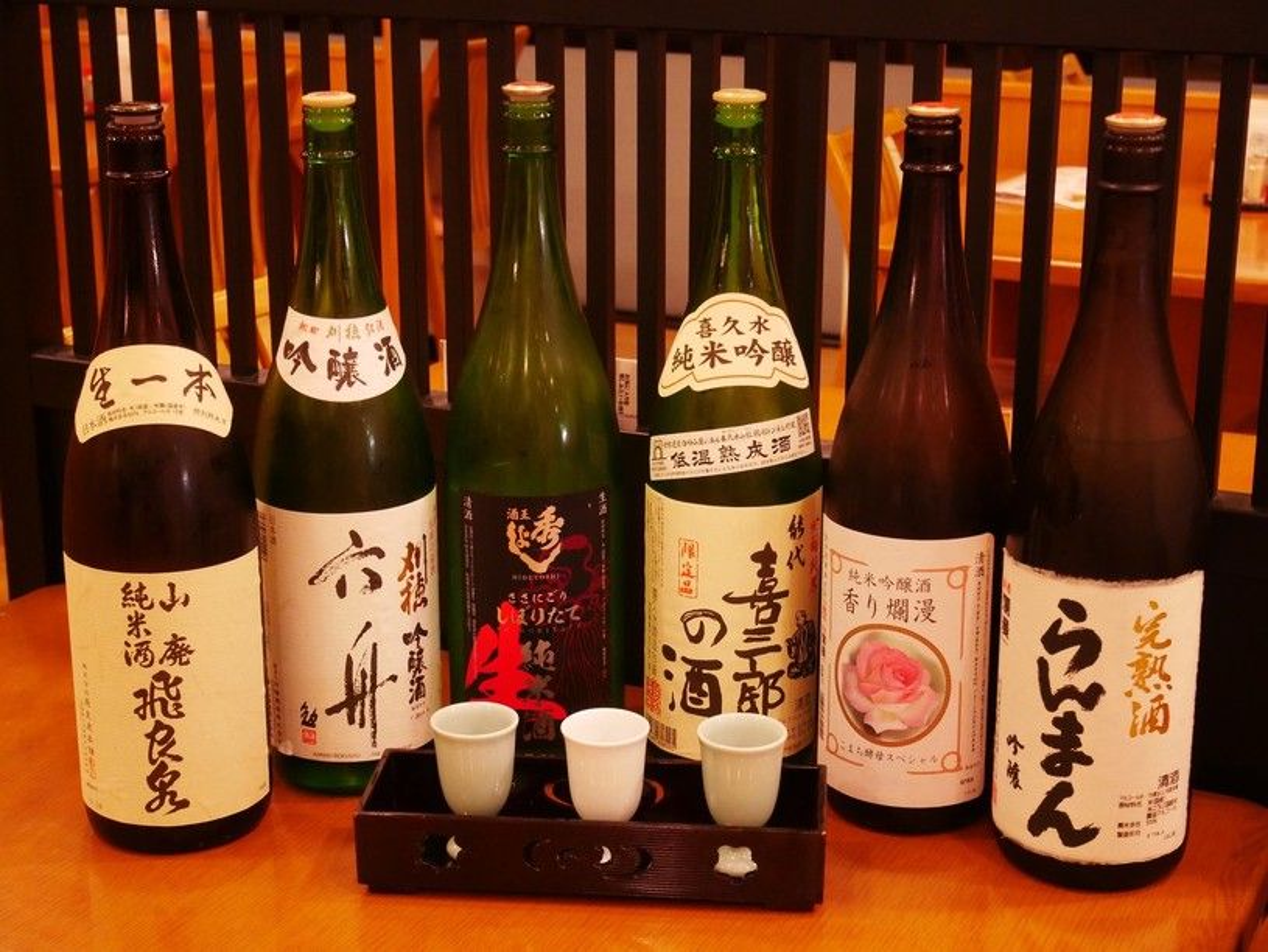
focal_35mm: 56
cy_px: 476
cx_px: 634
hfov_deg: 34.3
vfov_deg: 26.1
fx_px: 2052
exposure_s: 1/30
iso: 3200
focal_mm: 28
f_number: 5.5
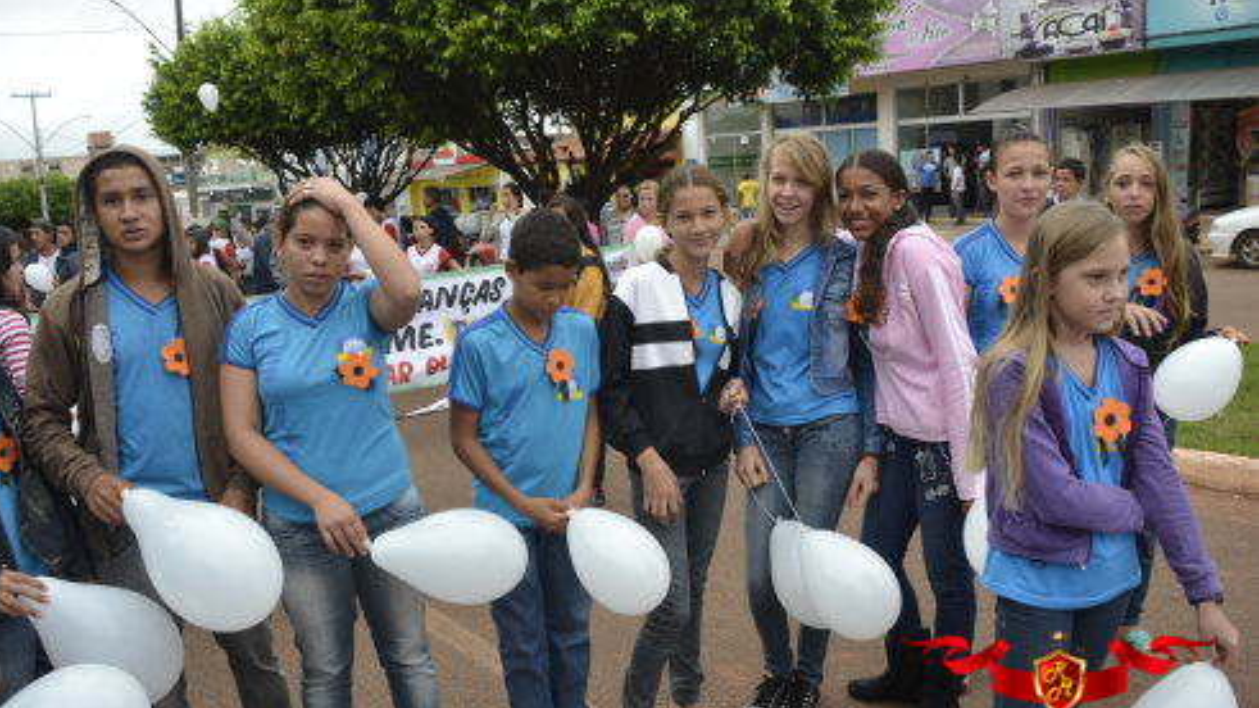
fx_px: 1068
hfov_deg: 61.0
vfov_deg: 36.6
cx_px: 621
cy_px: 381
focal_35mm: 32
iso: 140
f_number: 5.6
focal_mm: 20
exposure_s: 1/125
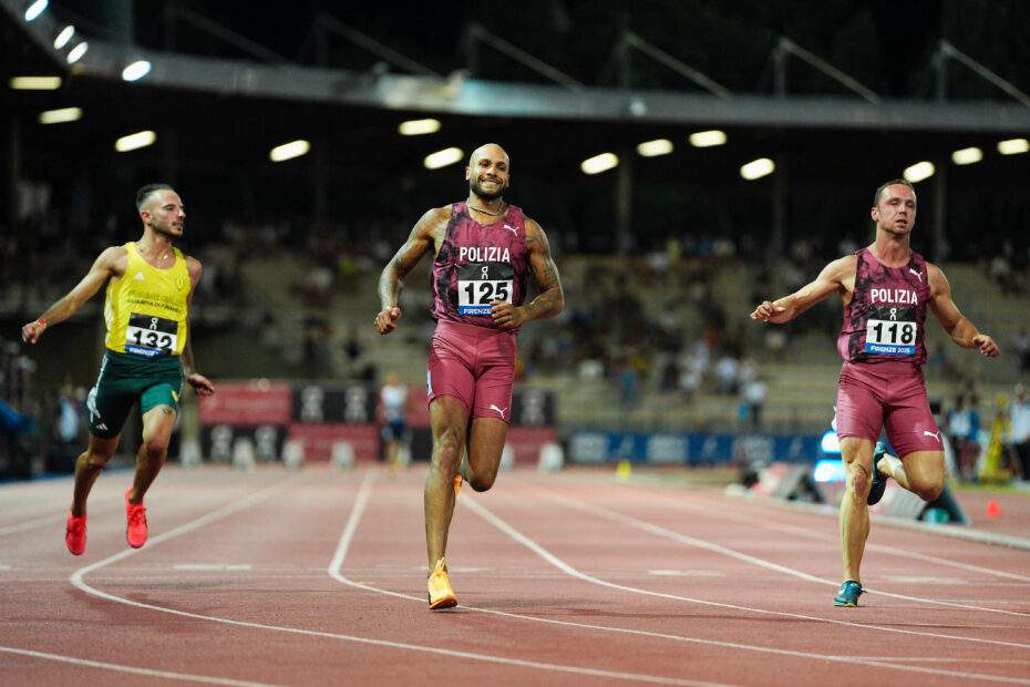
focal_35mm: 200
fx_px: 5722
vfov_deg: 6.9
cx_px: 515
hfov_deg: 10.3
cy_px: 344
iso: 4000
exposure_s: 1/1000
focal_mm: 200
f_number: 2.8
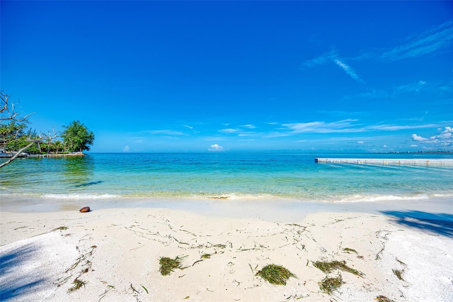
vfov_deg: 90.0
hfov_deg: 112.6
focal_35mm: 12
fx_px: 151
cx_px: 226
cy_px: 151
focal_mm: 12
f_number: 7.1
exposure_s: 1/200
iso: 400
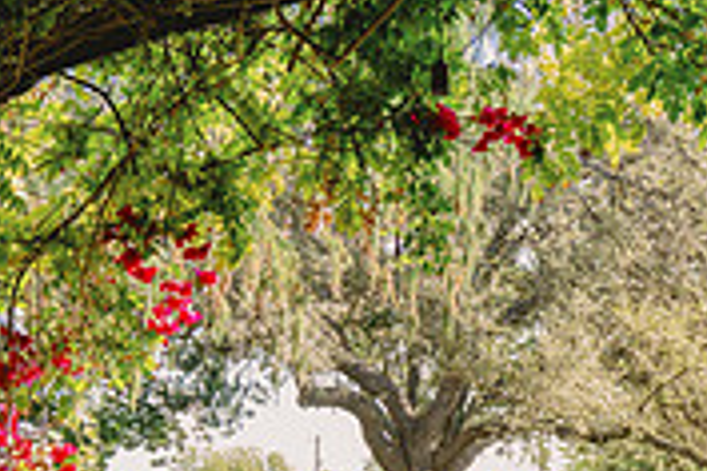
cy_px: 313
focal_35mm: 102
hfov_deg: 18.6
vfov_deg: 13.4
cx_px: 924
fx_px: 2003
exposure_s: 1/160
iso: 200
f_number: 4
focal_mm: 30
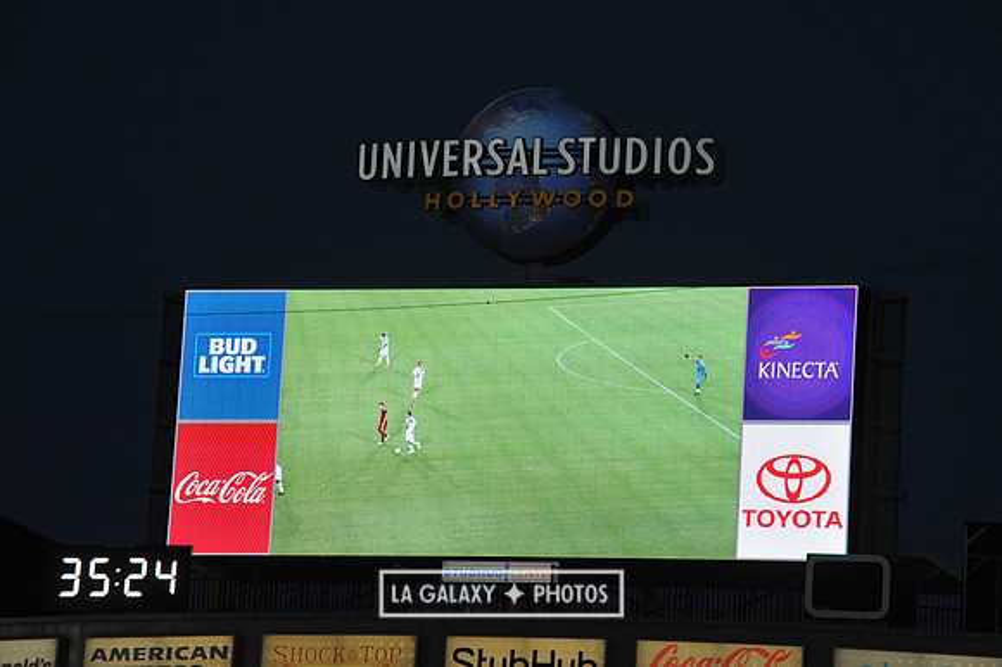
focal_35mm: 200
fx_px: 5563
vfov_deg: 6.9
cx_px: 501
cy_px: 334
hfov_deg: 10.3
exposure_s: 1/400
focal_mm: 200
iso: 1250
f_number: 10
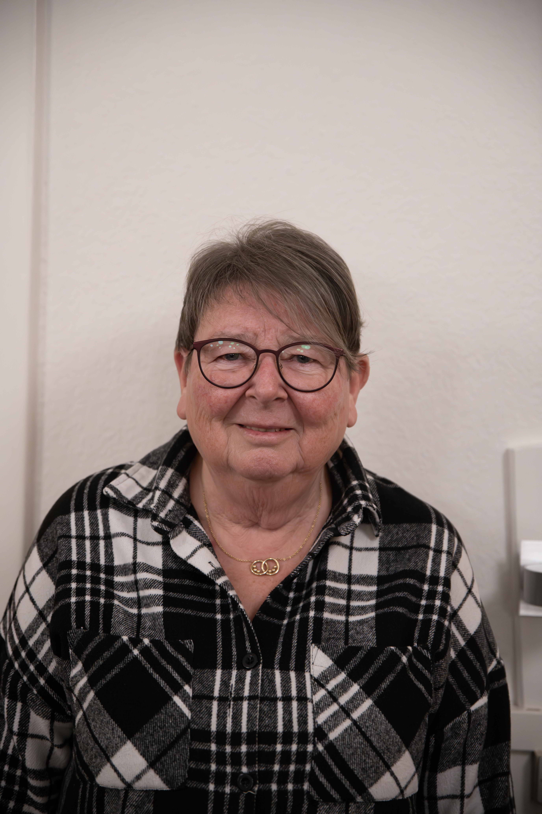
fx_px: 1536
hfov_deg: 20.0
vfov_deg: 29.7
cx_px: 271
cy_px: 407
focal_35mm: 68
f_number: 2.8
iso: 3200
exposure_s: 1/160
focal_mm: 68
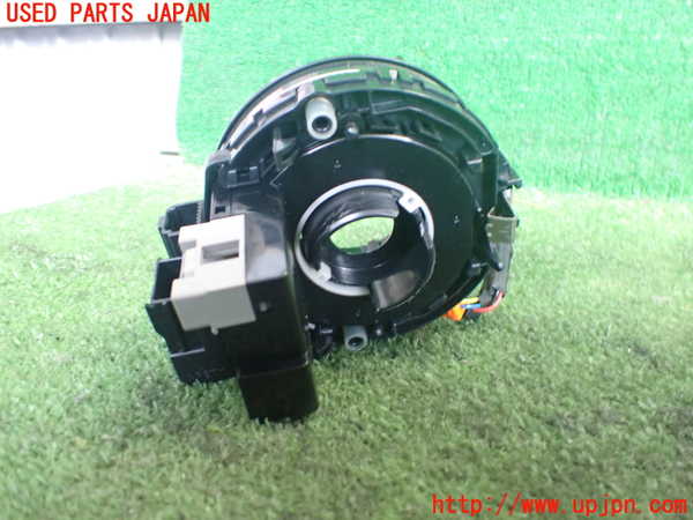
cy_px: 260
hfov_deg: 60.0
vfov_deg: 46.8
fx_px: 601
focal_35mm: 30
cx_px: 346
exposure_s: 1/30
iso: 800
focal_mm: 5.4
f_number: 2.3
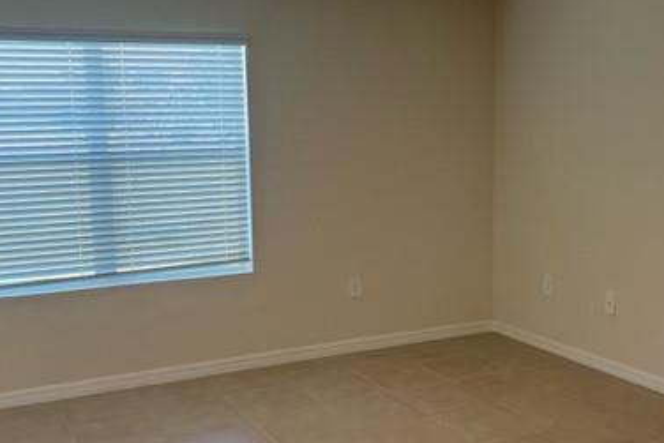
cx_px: 351
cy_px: 217
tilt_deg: -6.7
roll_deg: +1.2
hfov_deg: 42.7
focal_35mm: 46
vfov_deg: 29.3
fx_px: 849
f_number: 1.6
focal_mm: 5.1
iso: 80
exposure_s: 1/120
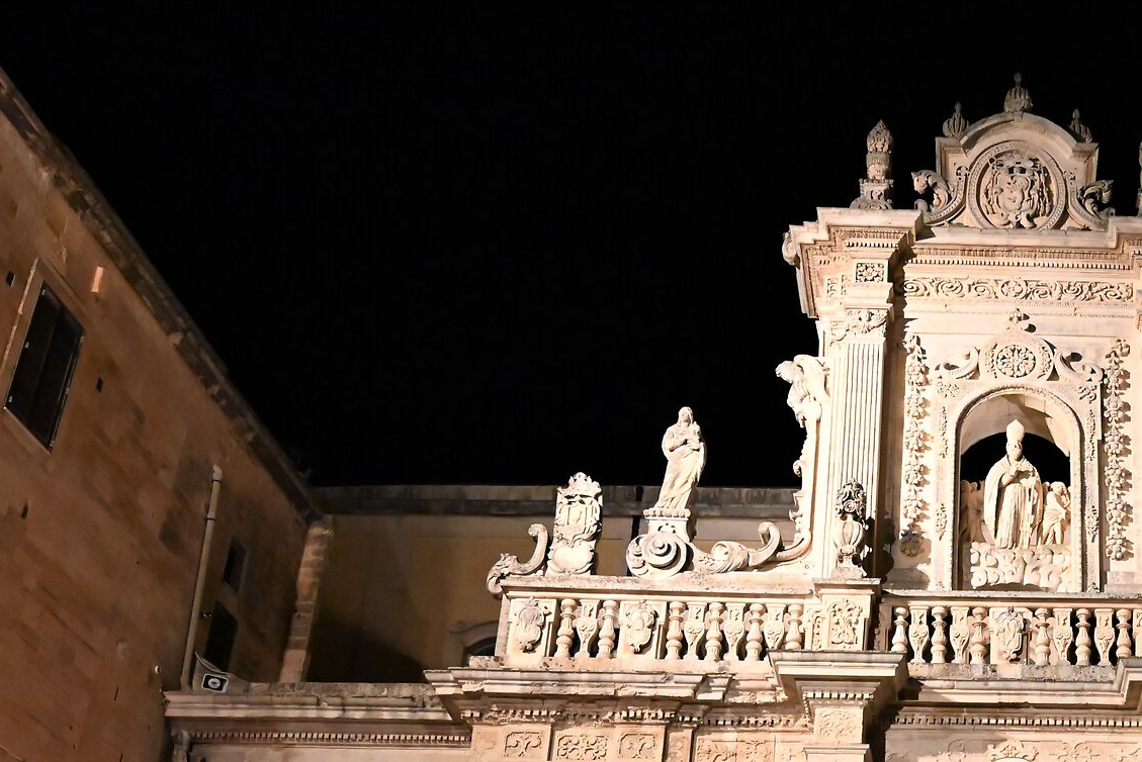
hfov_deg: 36.0
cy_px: 779
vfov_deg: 25.1
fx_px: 1619
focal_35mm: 51
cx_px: 1072
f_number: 4
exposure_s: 1/60
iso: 6400
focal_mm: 24
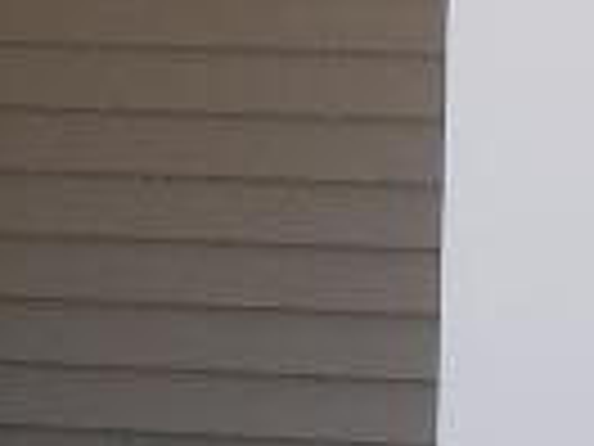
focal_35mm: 294
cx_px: 171
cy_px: -257
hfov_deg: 6.7
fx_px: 5045
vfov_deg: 5.0
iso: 80
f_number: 3.3
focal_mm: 6.3
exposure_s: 1/250
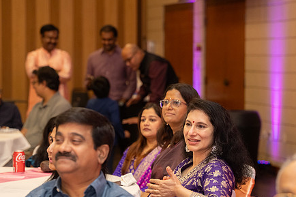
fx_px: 978
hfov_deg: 17.2
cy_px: 130
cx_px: 192
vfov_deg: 11.5
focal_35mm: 119
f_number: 3.5
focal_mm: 87
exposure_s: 1/160
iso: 1000
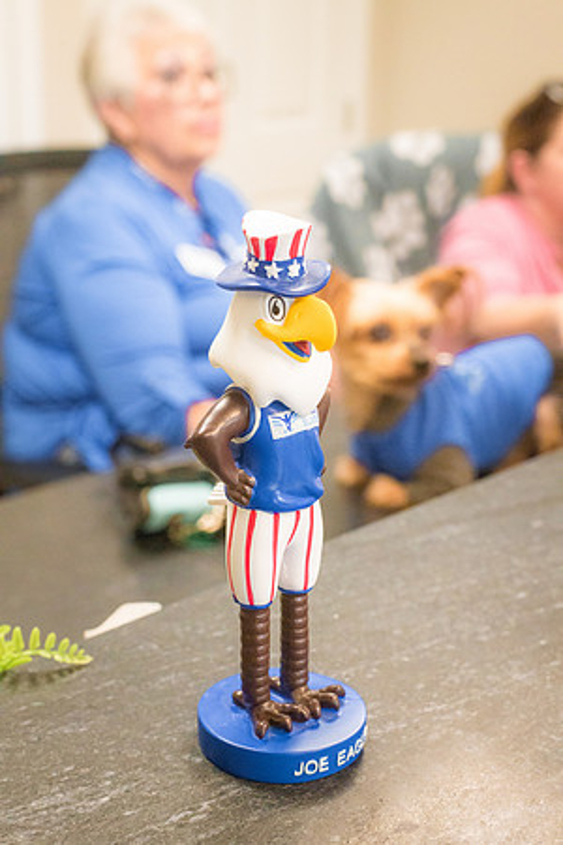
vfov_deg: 39.6
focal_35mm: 50
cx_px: 282
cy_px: 422
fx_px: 1173
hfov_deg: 27.0
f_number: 8
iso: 20000
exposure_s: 1/320
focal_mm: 50
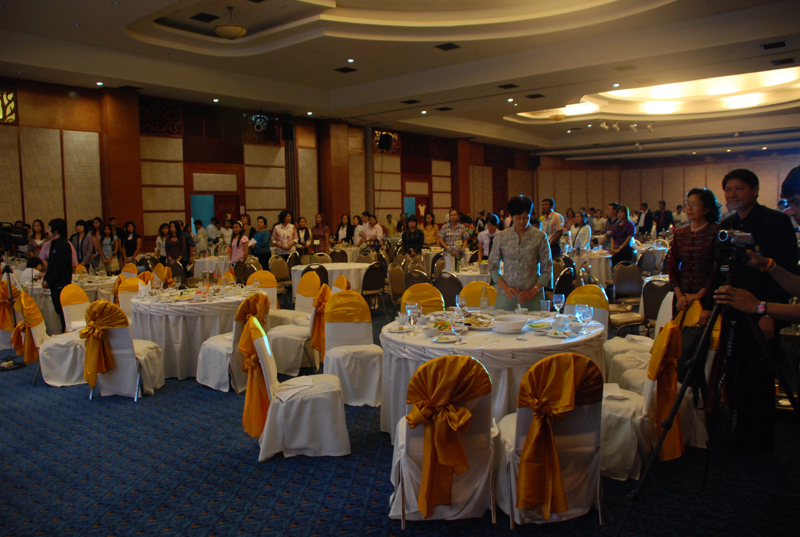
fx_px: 601
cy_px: 268
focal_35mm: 27
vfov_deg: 48.1
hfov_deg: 67.3
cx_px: 400
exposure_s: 1/10
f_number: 3.5
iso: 800
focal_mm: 18
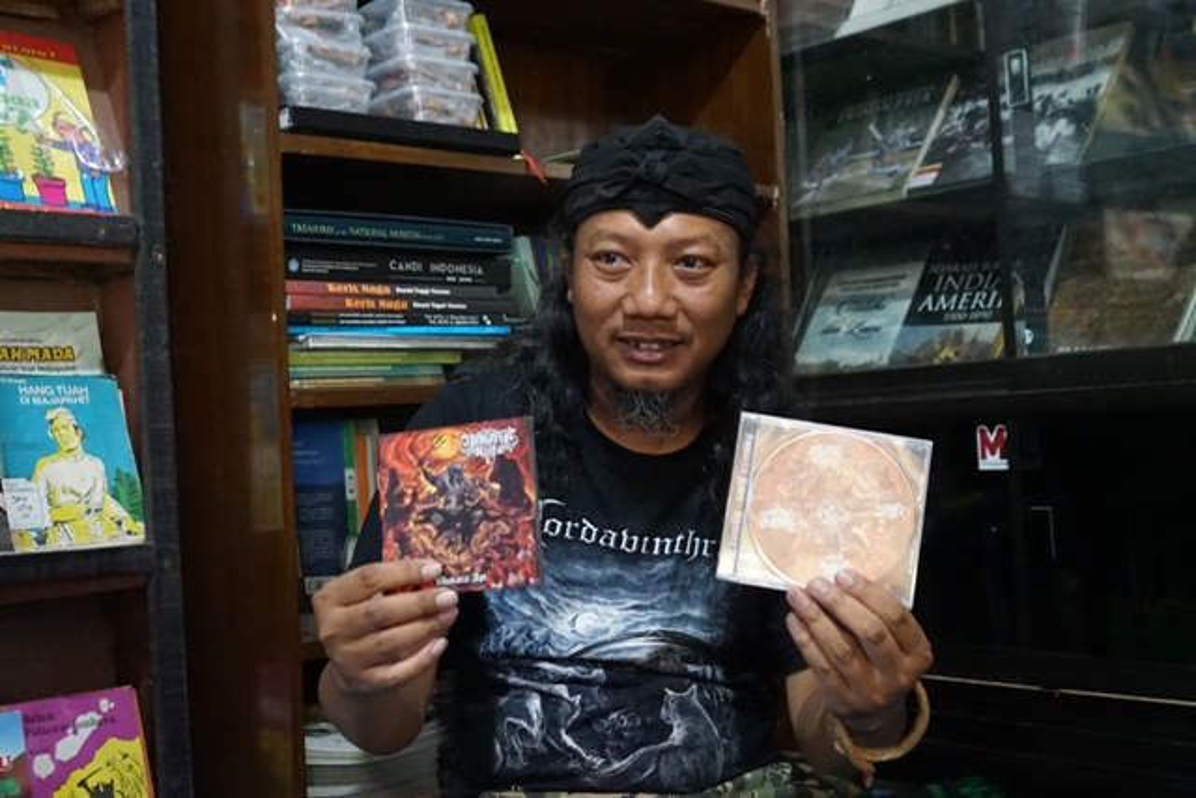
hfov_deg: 46.4
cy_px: 399
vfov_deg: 31.9
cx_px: 598
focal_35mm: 42
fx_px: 1396
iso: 6400
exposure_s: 1/50
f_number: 3.5
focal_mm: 28
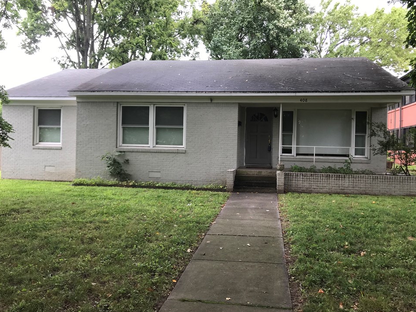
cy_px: 157
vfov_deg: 46.8
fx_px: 361
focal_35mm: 30
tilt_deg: +0.1
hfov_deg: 60.0
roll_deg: -1.2
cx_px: 213
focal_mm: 3.99
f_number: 1.8
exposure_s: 1/120
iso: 20
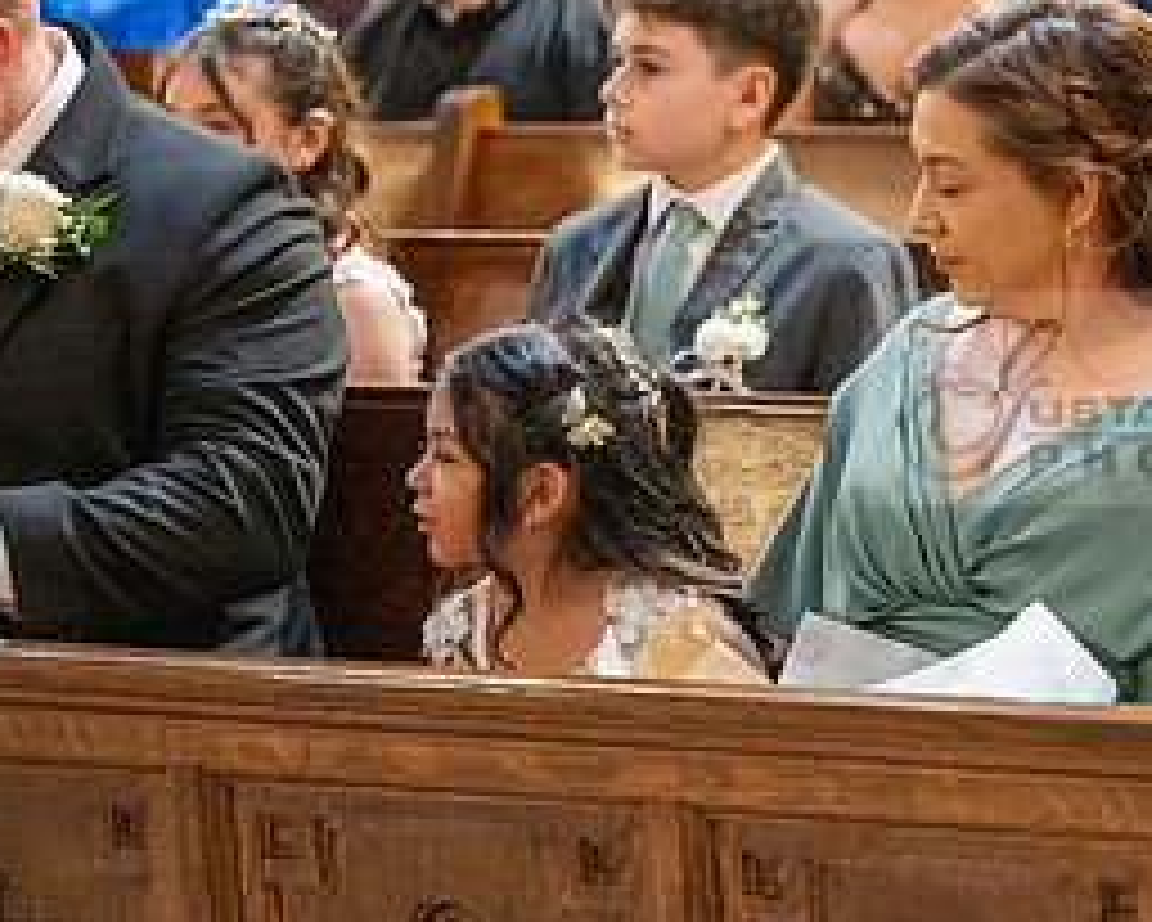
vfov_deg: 10.4
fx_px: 5082
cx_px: 1256
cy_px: 398
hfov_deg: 12.7
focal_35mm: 149
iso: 2000
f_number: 2.8
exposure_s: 1/100
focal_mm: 70
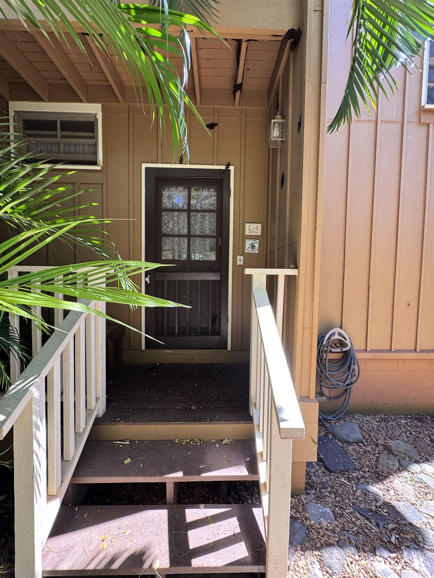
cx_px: 217
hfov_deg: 85.7
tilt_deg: -2.9
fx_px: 234
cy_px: 289
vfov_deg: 102.1
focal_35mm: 14
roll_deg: -0.8
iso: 64
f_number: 2.2
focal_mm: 2.22
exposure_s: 1/99
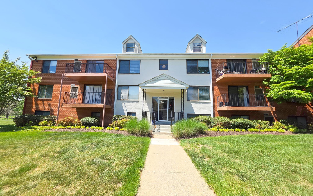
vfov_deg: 78.6
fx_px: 119
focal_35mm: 14
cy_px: 99
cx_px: 156
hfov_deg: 105.3
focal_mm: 2.2
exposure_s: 1/1163
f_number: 1.9
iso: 40
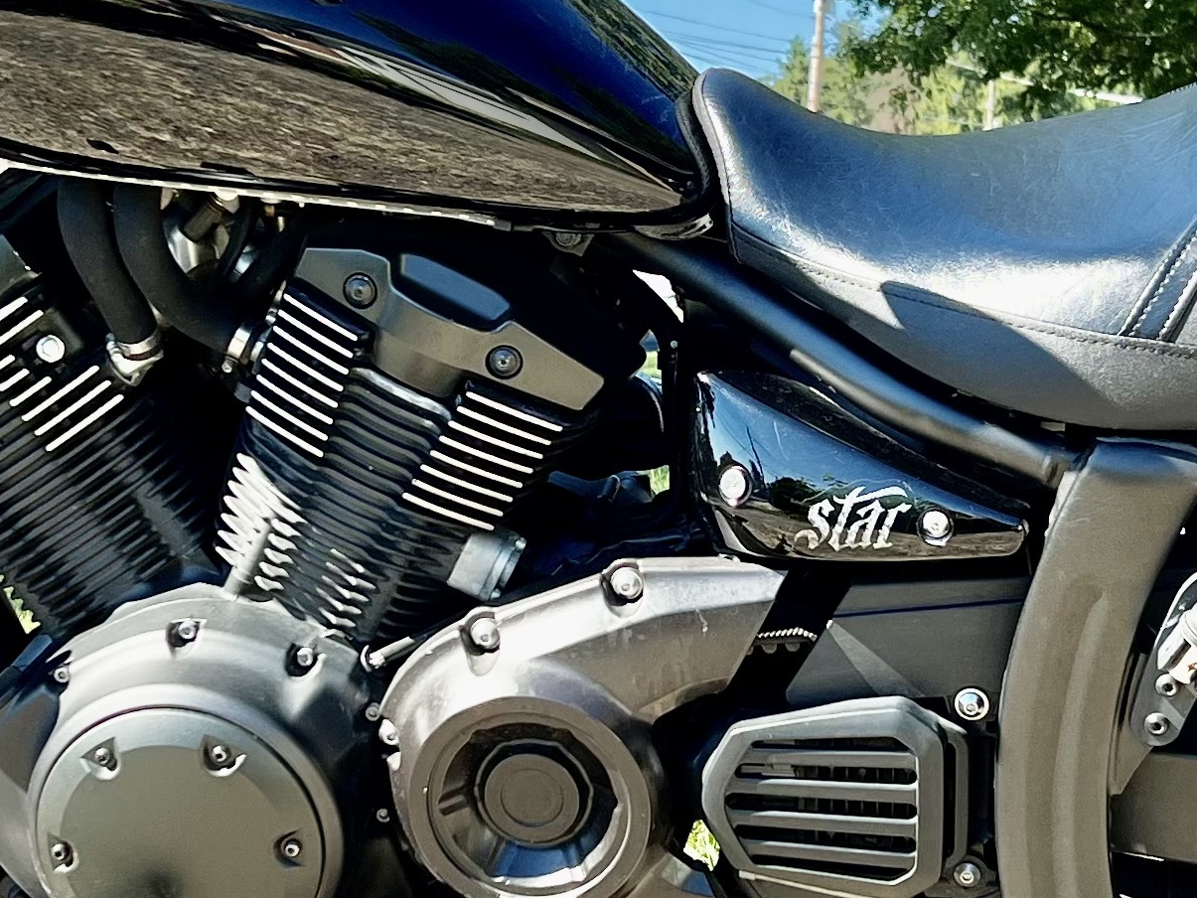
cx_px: 614
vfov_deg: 17.0
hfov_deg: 22.5
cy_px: 435
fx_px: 3009
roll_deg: +0.5
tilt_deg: -2.9
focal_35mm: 87
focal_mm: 5.7
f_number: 1.5
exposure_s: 1/1124
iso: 50
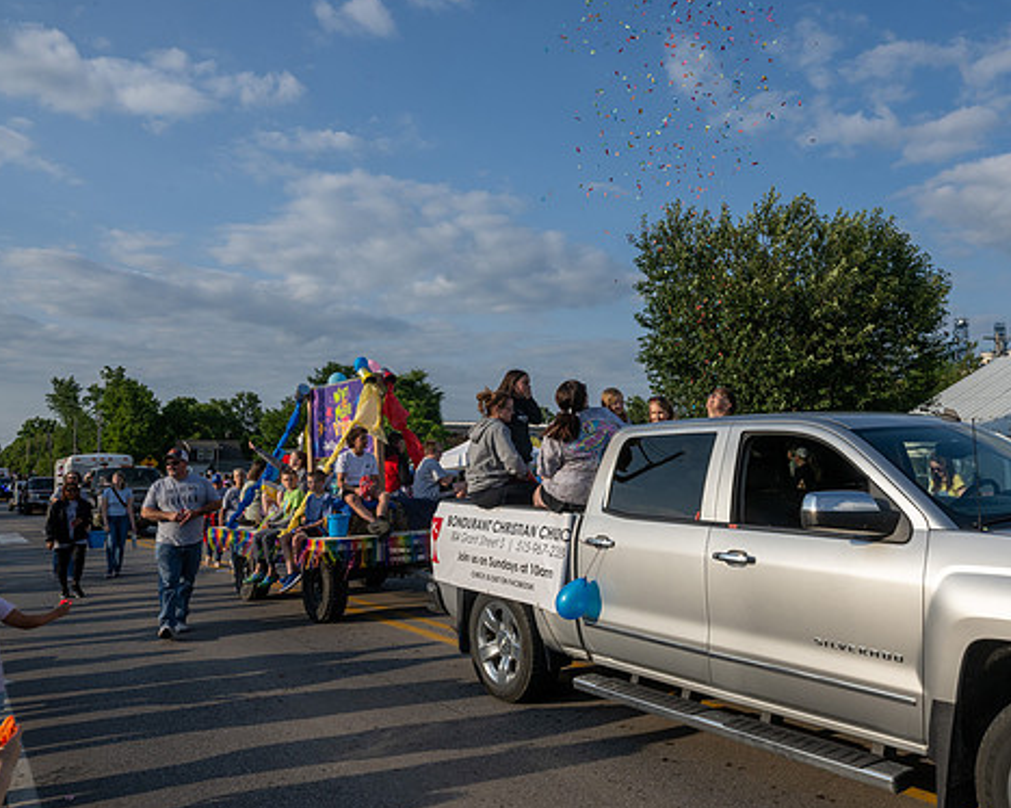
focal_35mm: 28
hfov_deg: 62.1
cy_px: 404
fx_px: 837
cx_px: 565
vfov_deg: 51.5
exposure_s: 1/250
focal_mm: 24
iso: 250
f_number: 16
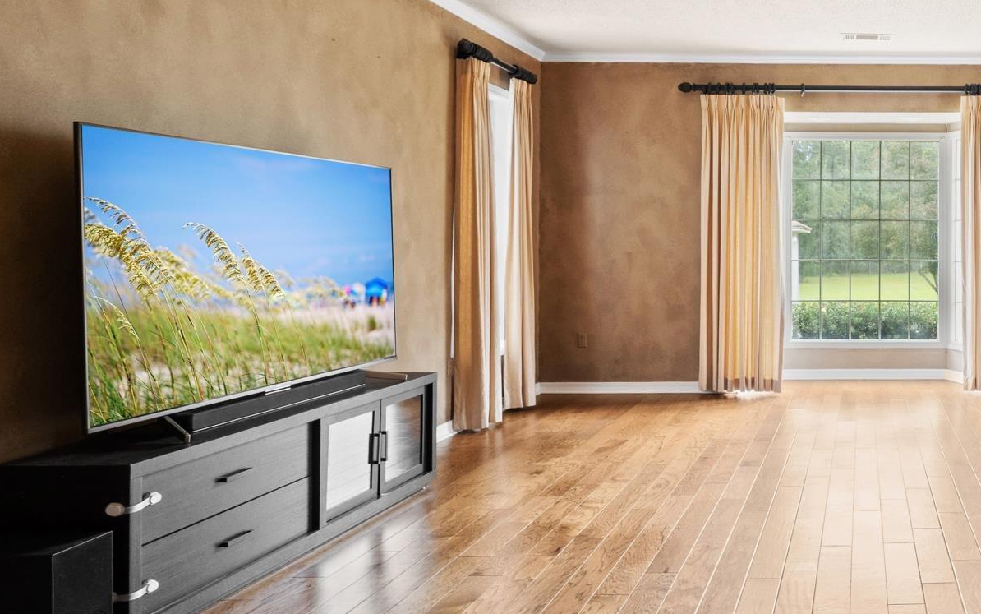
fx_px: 856
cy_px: 237
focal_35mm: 32
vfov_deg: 39.2
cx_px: 866
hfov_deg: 53.0
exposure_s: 1/2
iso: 320
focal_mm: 10
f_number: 8
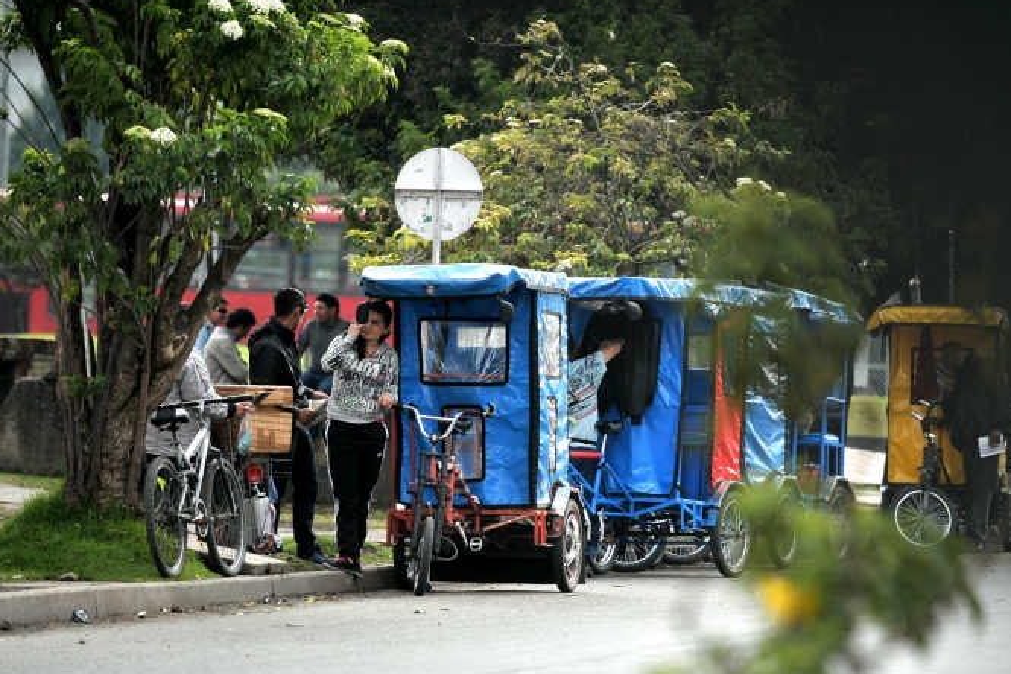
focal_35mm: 296
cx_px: 699
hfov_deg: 7.0
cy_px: 482
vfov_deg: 4.6
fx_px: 8310
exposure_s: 1/3200
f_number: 2.8
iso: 400
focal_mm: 200
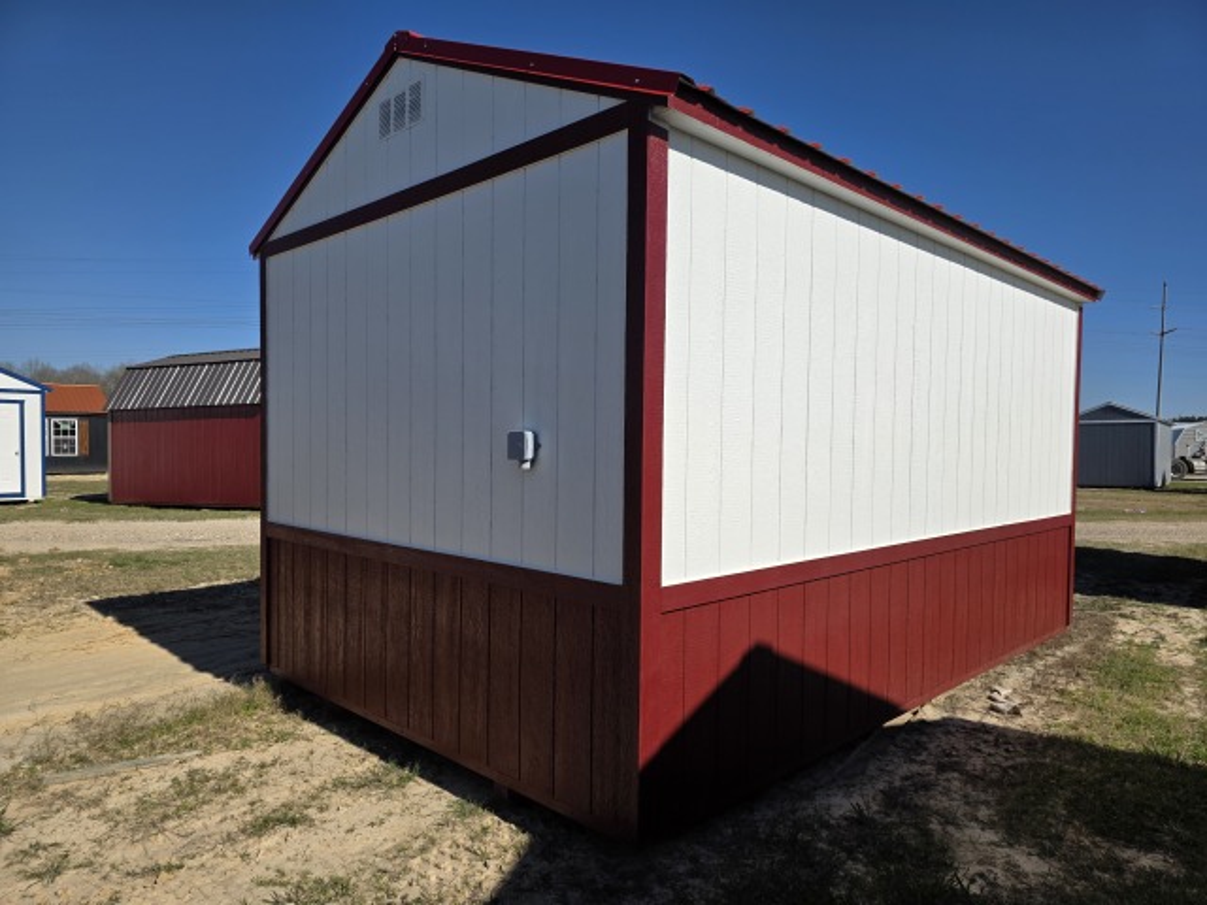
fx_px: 802
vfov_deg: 58.9
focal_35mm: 23
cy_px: 452
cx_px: 604
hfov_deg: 73.9
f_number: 1.7
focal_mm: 6.3
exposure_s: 1/7944
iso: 64
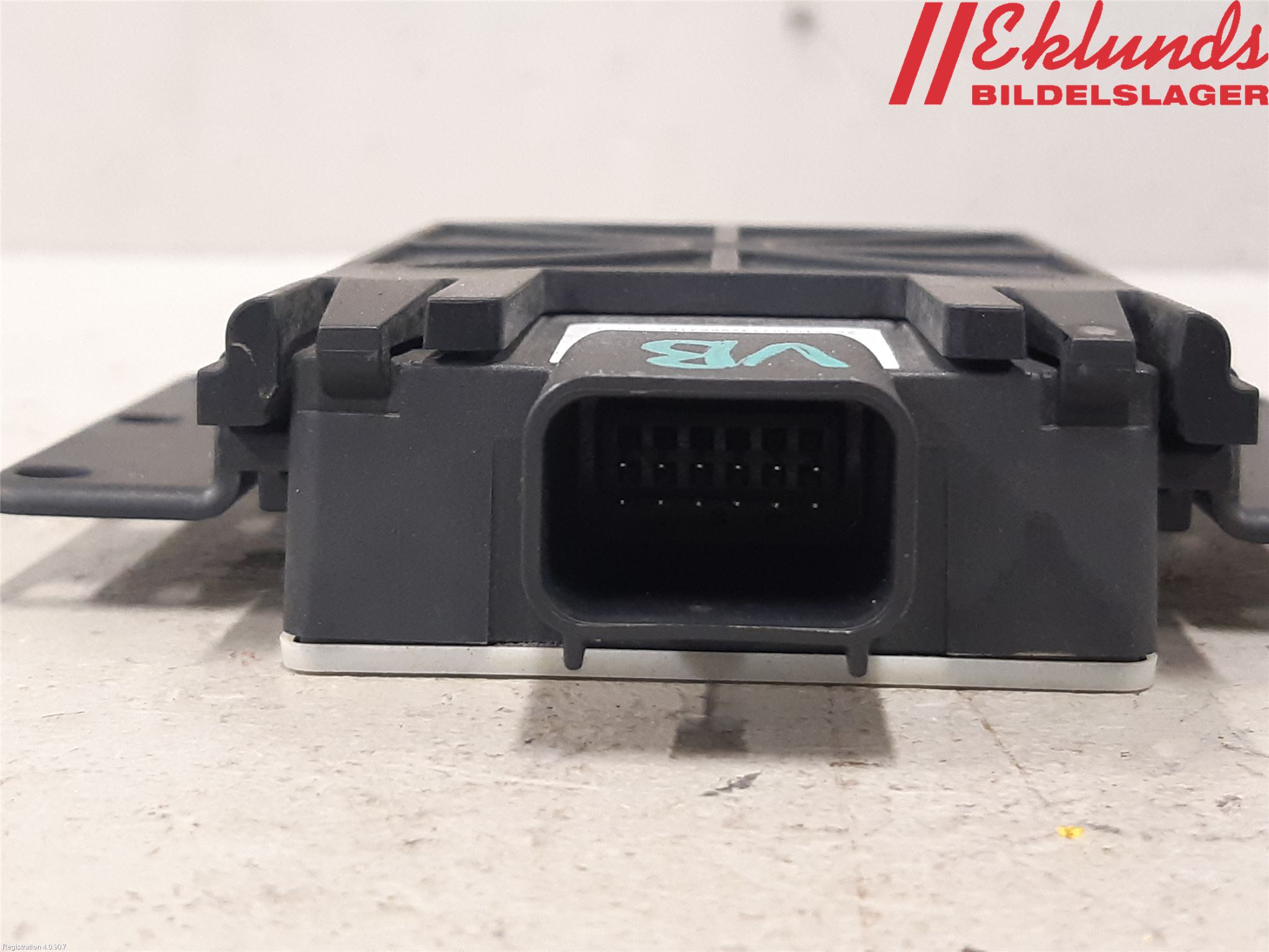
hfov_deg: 67.3
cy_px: 476
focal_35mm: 26
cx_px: 634
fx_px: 953
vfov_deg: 53.1
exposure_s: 1/33
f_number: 1.7
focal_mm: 3.93
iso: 250
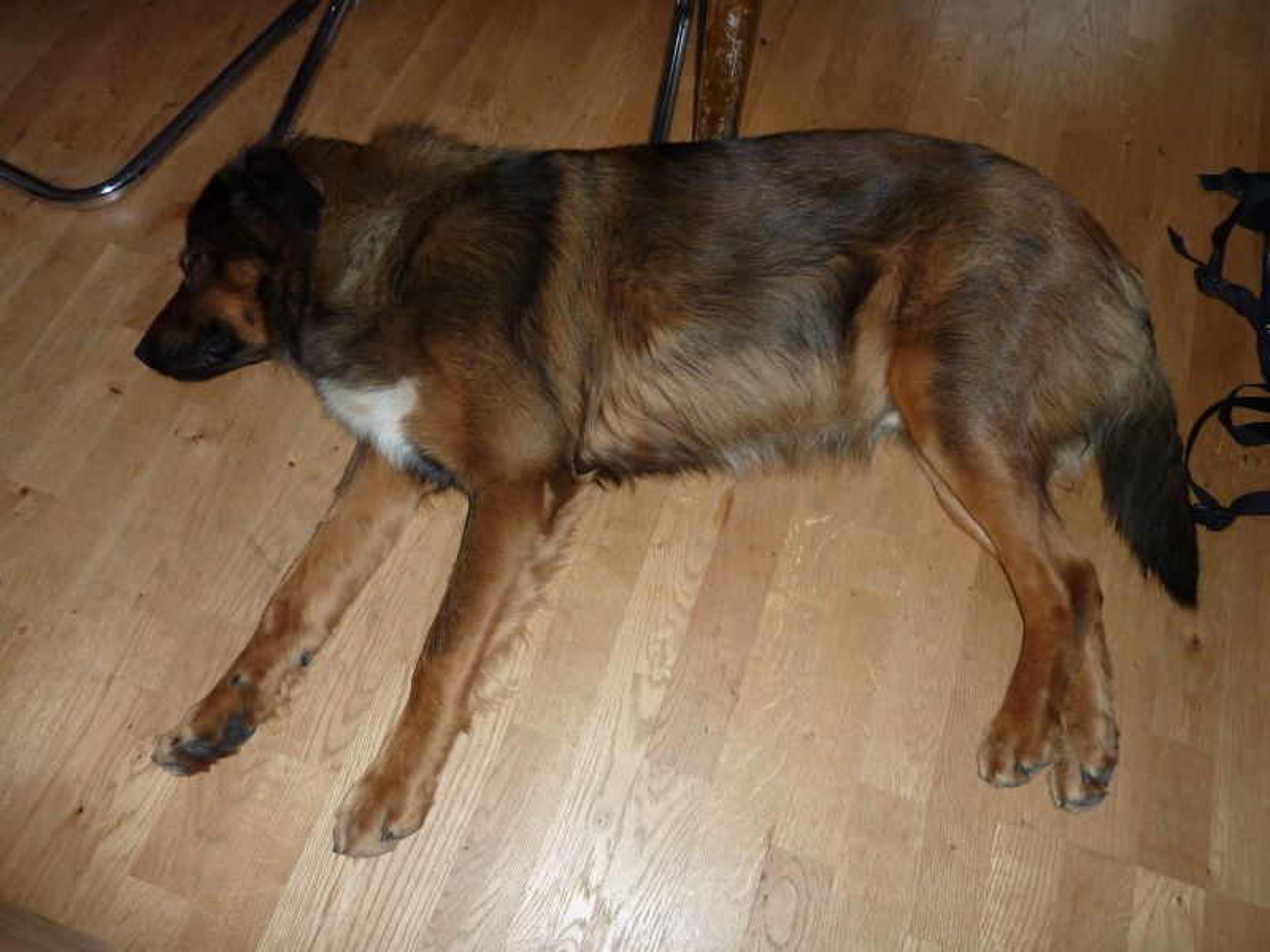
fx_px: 917
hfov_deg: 69.4
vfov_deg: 54.9
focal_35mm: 25
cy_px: 476
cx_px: 635
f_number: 3.3
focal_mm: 4.1
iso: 100
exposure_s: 1/60
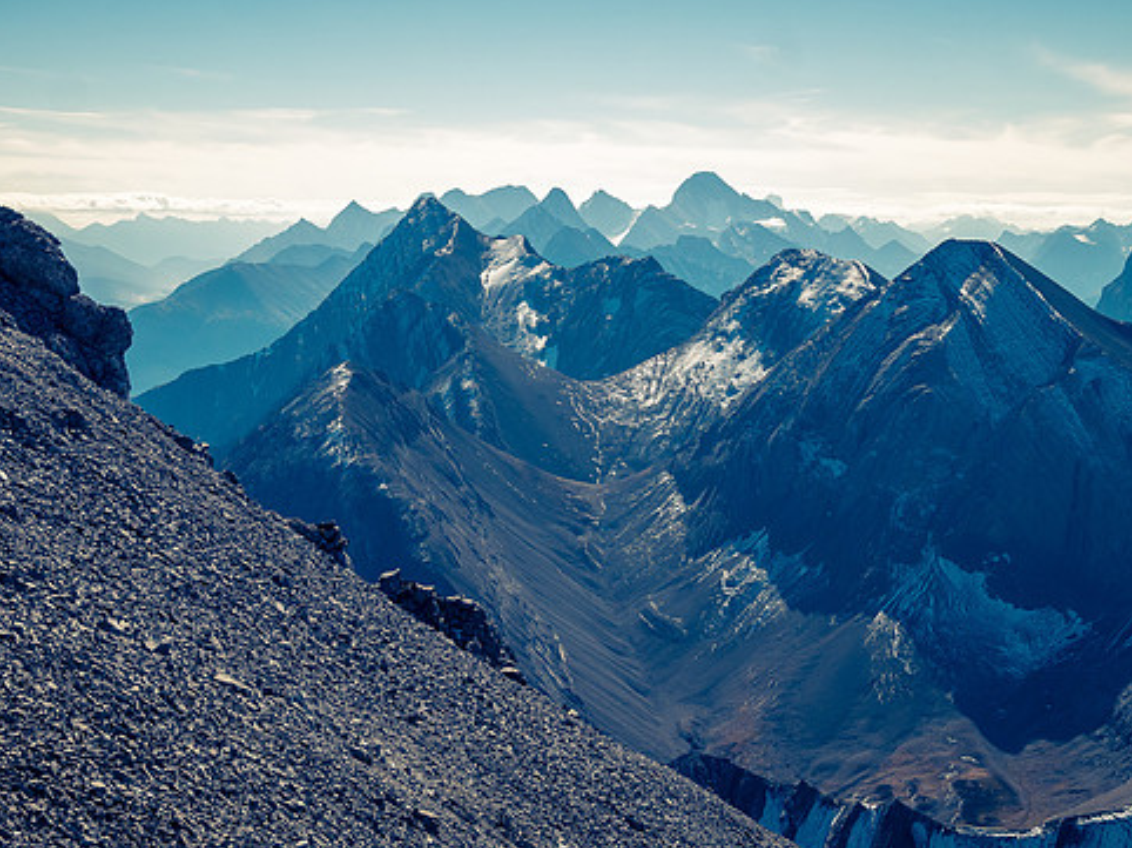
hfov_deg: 29.8
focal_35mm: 65
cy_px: 426
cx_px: 599
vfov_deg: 22.6
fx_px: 2125
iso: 200
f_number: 8
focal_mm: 27
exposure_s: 1/640
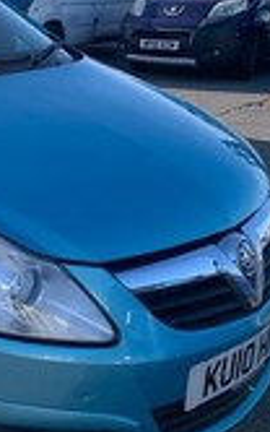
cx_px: -99
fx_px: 682
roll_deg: +0.7
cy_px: 216
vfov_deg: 35.1
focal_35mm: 58
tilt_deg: -19.6
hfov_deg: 20.2
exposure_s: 1/945
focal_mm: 4.25
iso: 25
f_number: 1.8
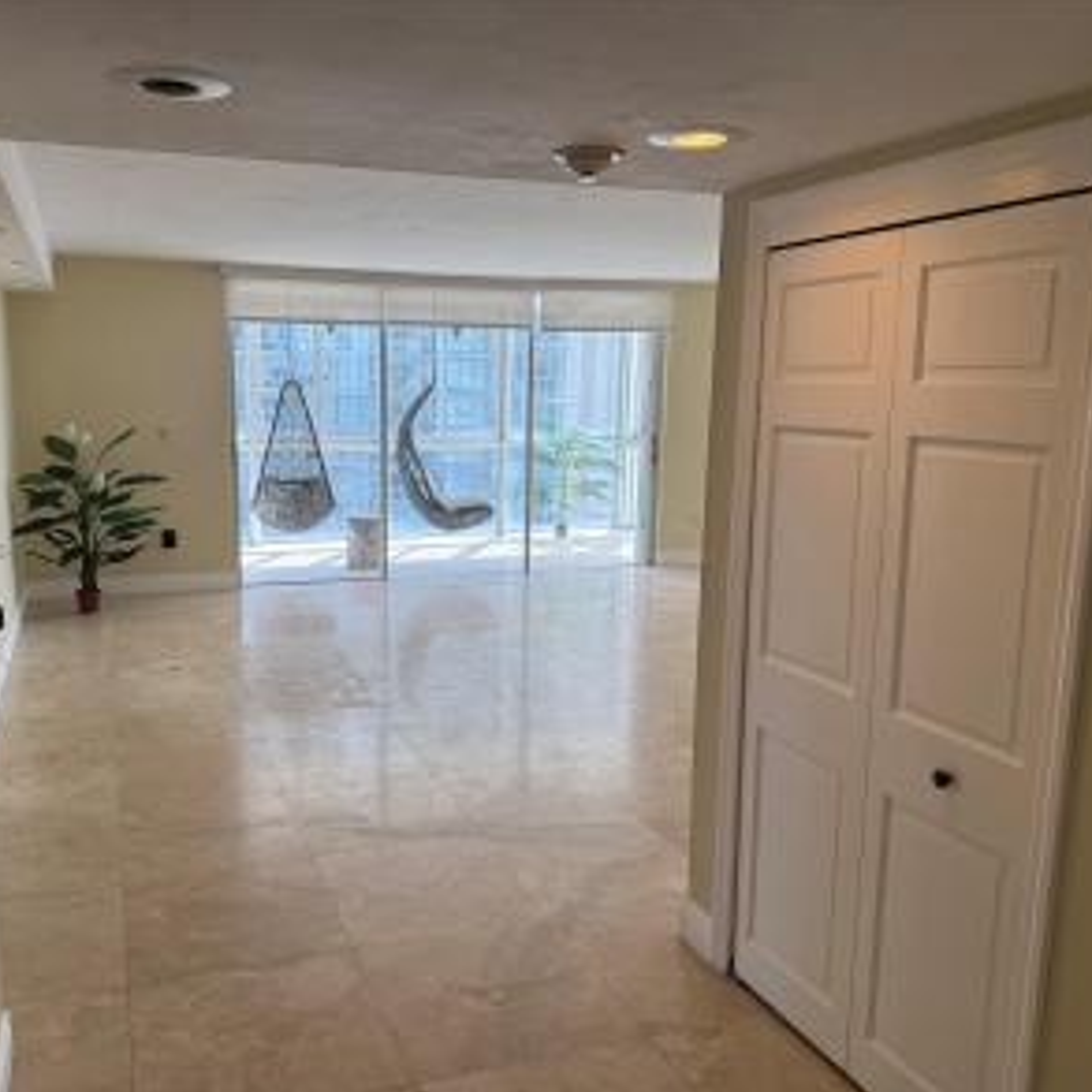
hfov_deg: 55.4
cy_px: 552
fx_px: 1035
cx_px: 458
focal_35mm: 29
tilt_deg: -10.2
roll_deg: -0.9
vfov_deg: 55.6
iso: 100
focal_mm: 6.76
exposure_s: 1/728
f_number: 1.78
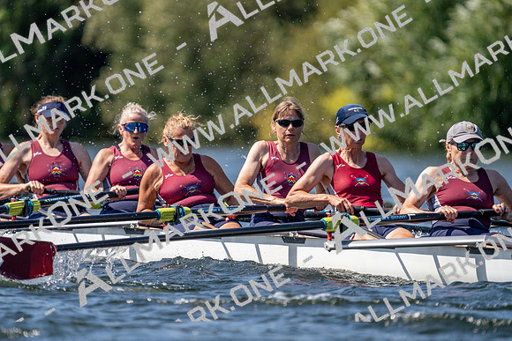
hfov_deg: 3.4
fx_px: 8535
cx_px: 256
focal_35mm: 600
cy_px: 170
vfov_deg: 2.3
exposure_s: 1/2000
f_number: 6.3
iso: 320
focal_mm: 600
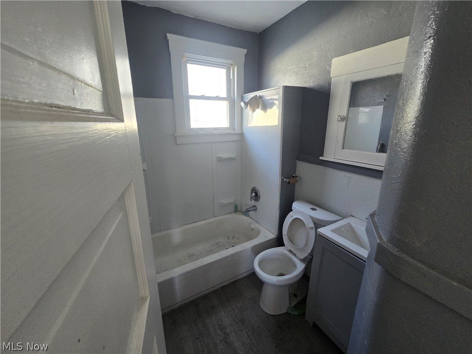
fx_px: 177
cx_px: 236
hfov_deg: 106.2
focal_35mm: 13
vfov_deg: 89.9
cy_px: 177
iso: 320
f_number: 2.2
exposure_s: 1/60
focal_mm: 2.2
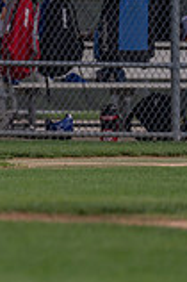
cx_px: -182
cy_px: -7
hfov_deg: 1.8
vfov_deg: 2.7
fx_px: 6044
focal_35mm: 774
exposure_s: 1/2500
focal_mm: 191
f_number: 2.8
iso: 320
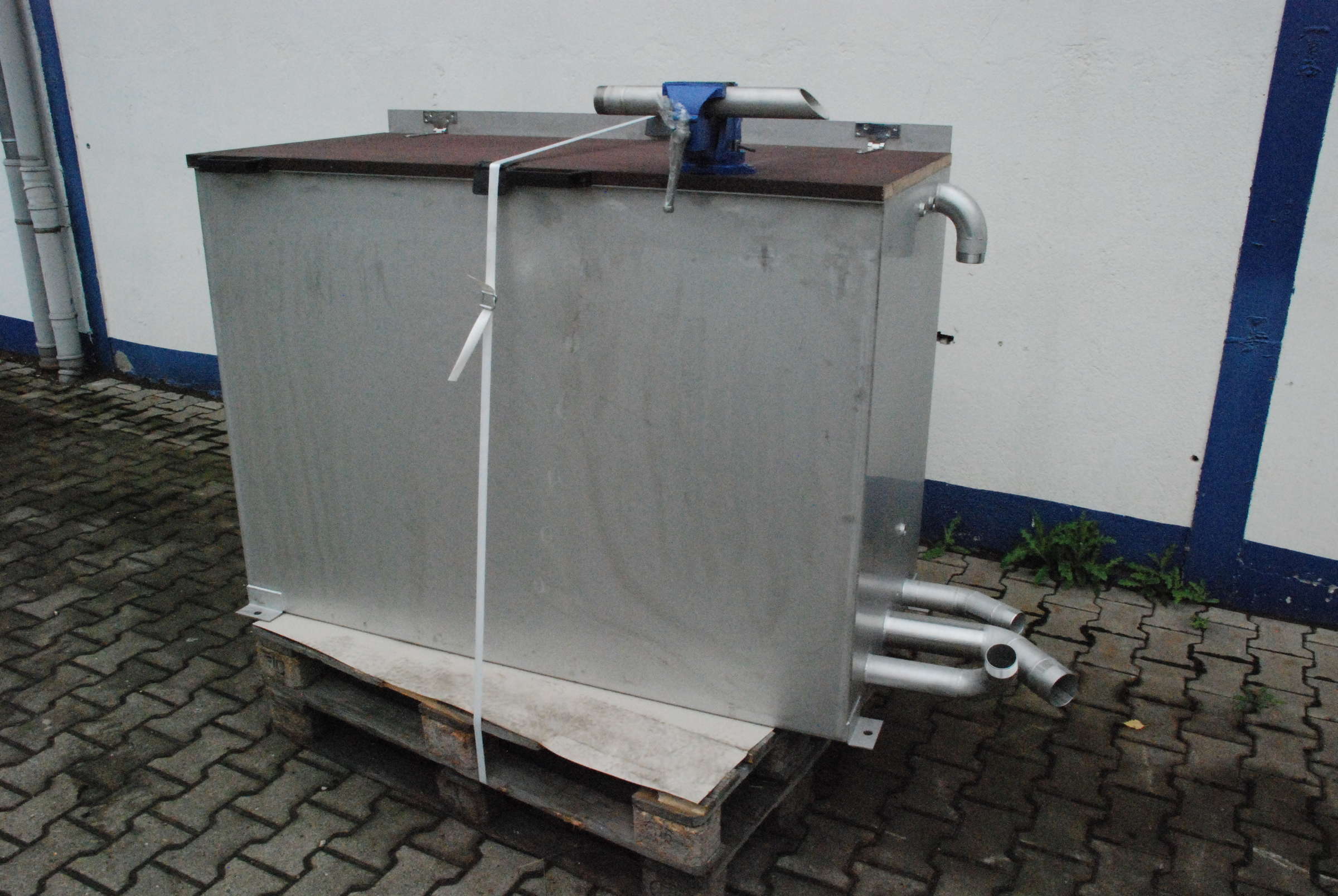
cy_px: 448
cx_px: 669
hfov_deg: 61.9
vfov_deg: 43.7
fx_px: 1116
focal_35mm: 30
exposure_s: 1/250
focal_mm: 20
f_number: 16
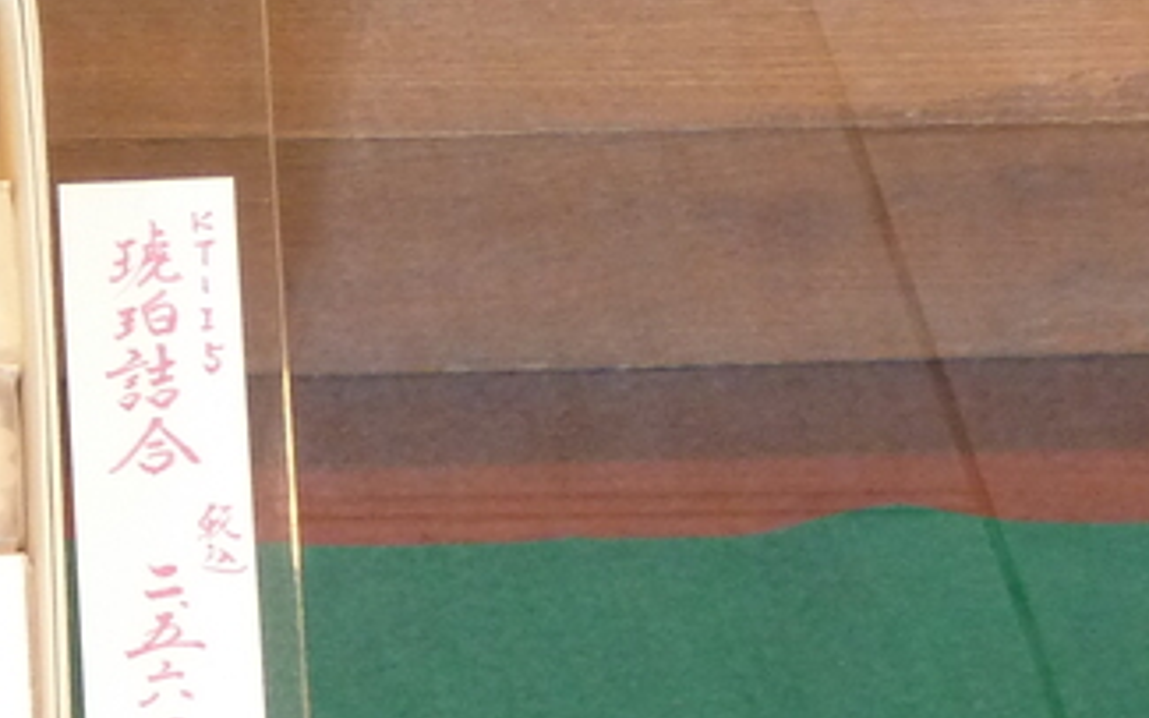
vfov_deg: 7.3
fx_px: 5385
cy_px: 1478
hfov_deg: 11.5
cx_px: -735
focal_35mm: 172
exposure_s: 1/30
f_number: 3.7
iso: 250
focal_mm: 7.3
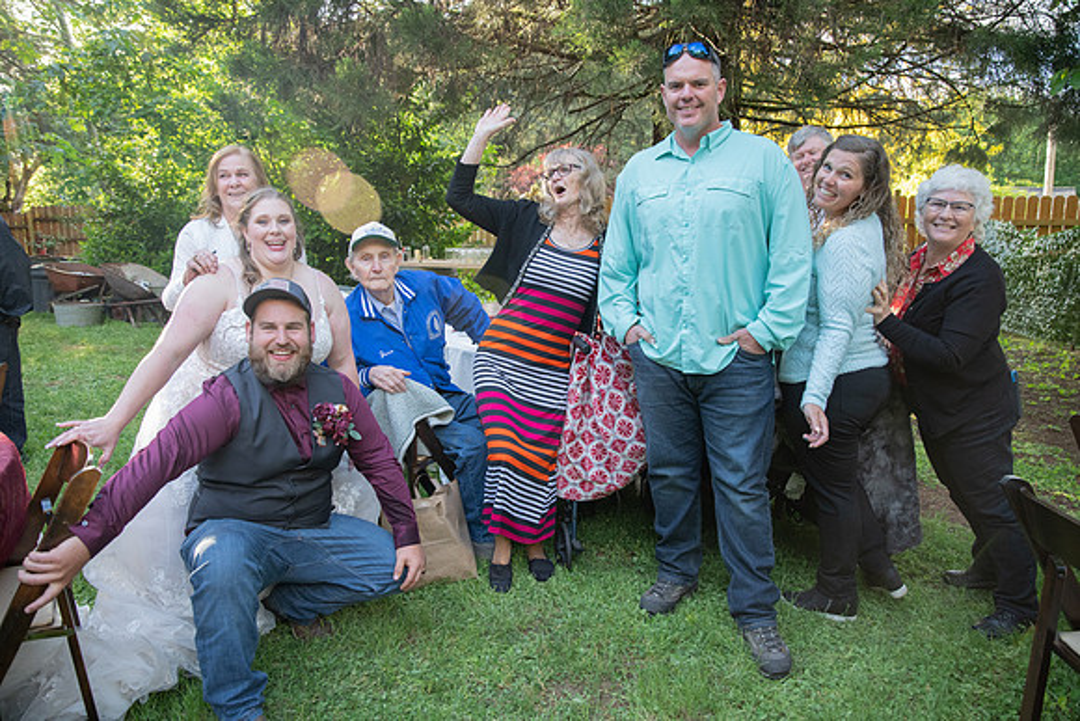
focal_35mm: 24
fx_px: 720
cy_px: 360
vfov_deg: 53.2
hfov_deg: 73.7
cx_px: 540
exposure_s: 1/320
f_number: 4
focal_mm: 24
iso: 1250
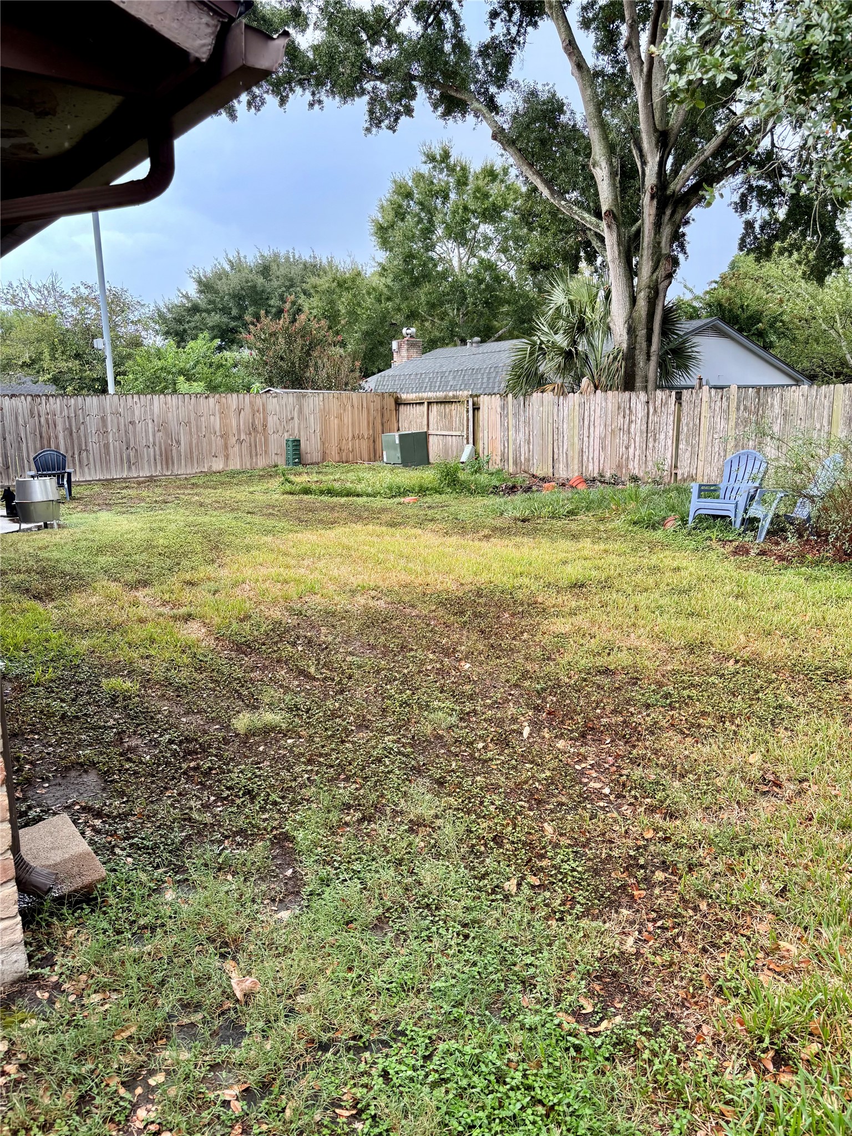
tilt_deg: -10.4
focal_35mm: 26
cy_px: 568
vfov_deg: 67.3
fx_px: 853
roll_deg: -0.2
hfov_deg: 53.1
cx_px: 426
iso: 50
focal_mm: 5.96
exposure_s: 1/273
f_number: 1.6
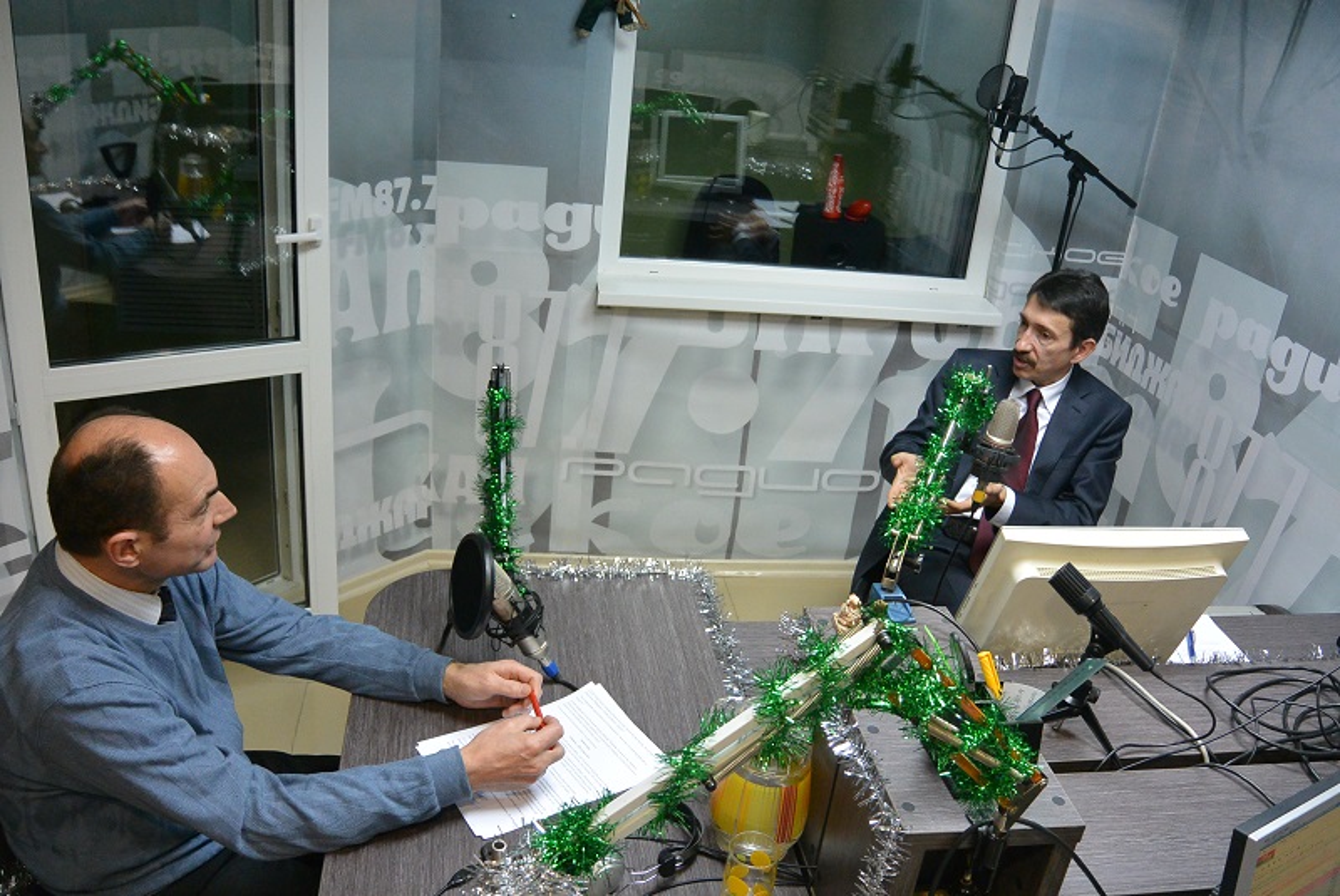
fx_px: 1080
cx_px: 670
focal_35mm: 29
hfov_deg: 63.6
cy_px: 448
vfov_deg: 45.0
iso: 800
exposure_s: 1/60
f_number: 3.5
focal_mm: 11
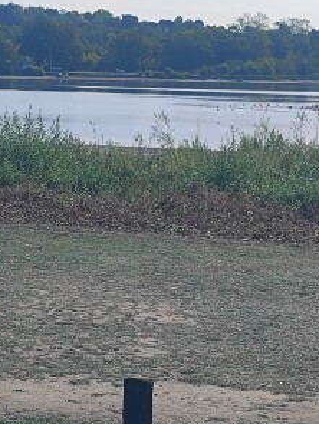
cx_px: 59
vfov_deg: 36.7
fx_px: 638
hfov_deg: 27.5
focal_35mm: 52
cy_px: 187
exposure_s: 1/1282
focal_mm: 5.89
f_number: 1.89
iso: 50
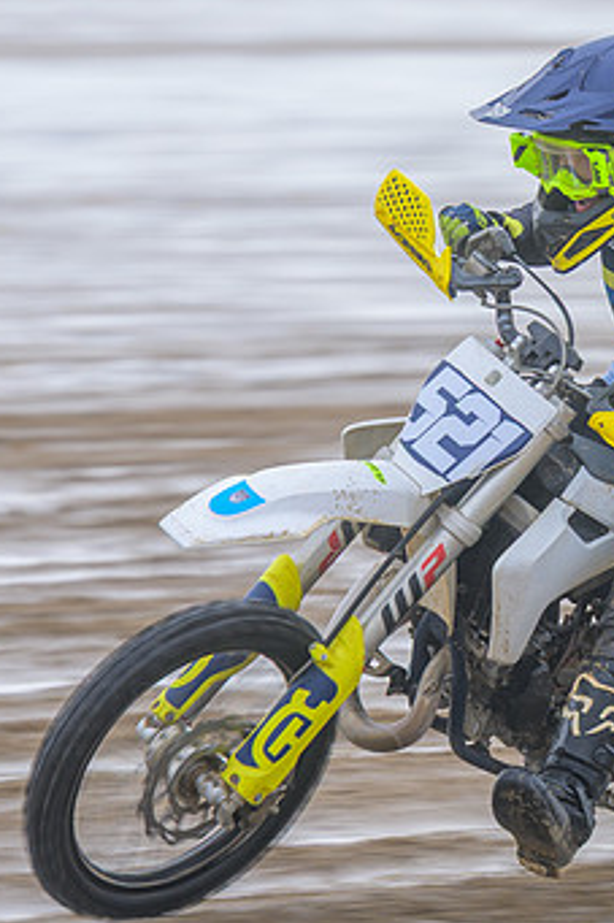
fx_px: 10345
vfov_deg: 5.1
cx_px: 294
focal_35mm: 404
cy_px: 430
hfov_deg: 3.4
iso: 72
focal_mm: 130
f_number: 4
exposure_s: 1/250
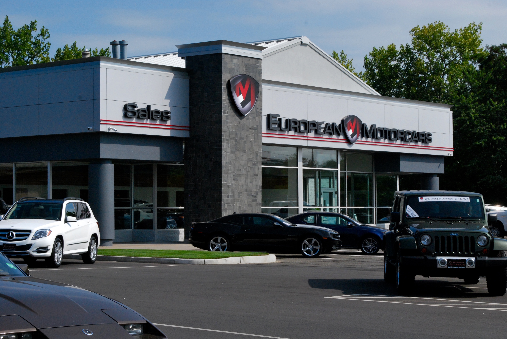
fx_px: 1163
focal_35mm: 82
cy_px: 170
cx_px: 254
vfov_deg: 16.6
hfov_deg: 24.6
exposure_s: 1/640
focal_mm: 55
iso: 800
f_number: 13
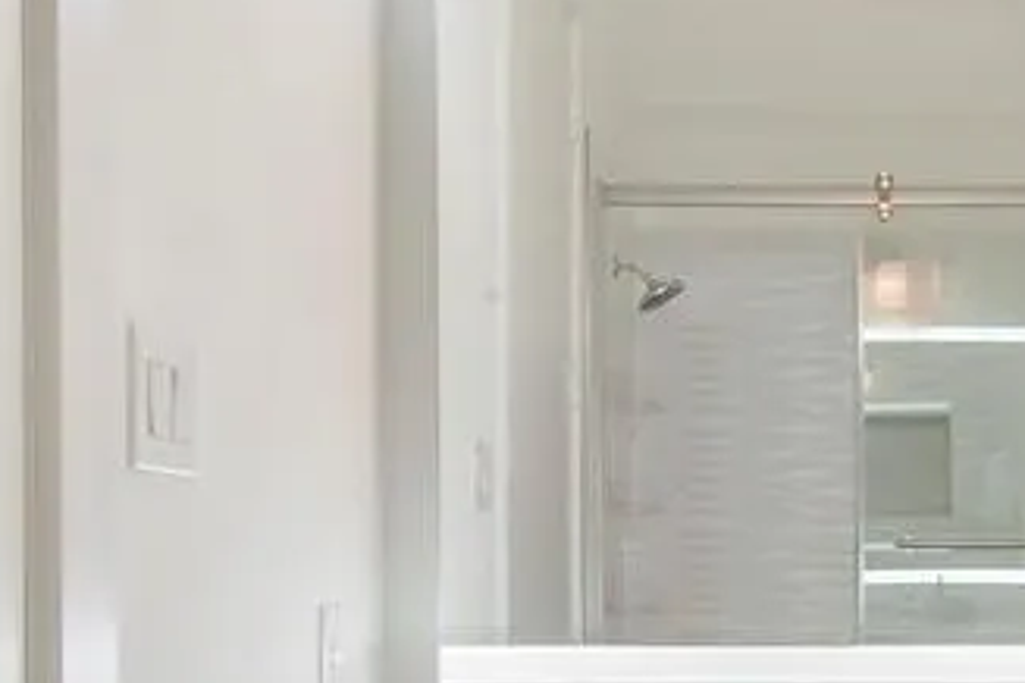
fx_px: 1338
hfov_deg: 40.2
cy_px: 564
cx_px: 818
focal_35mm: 47
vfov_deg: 28.0
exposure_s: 1/20
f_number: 11
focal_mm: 10
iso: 100
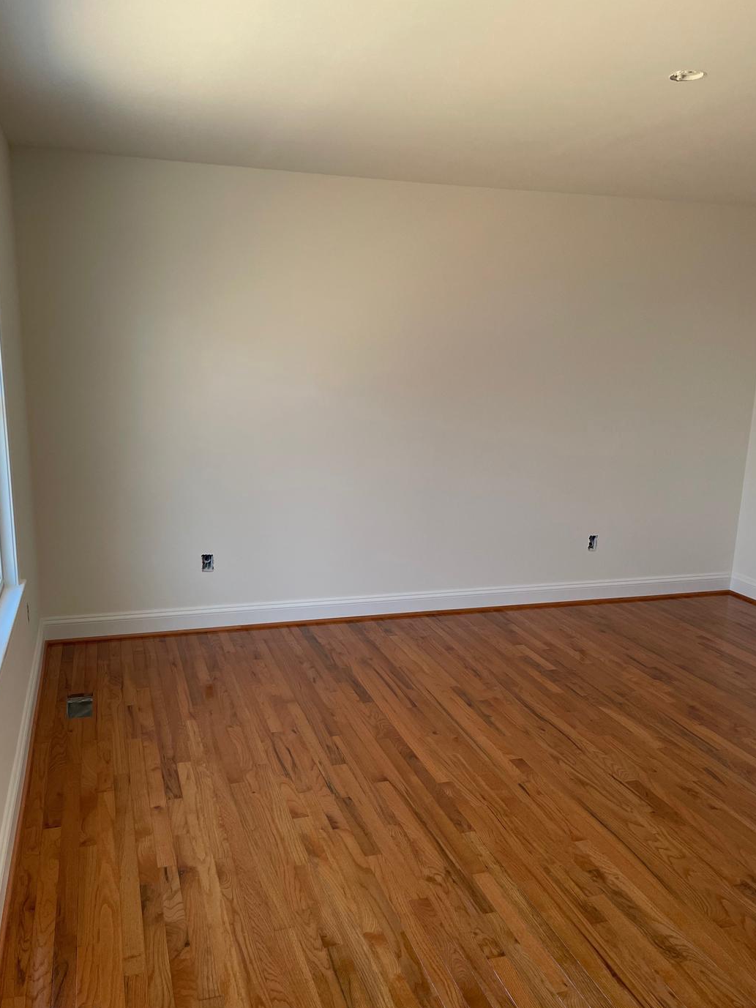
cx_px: 365
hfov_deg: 48.2
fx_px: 844
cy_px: 549
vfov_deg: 61.5
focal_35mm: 29
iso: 125
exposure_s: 1/119
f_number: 1.6
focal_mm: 4.2
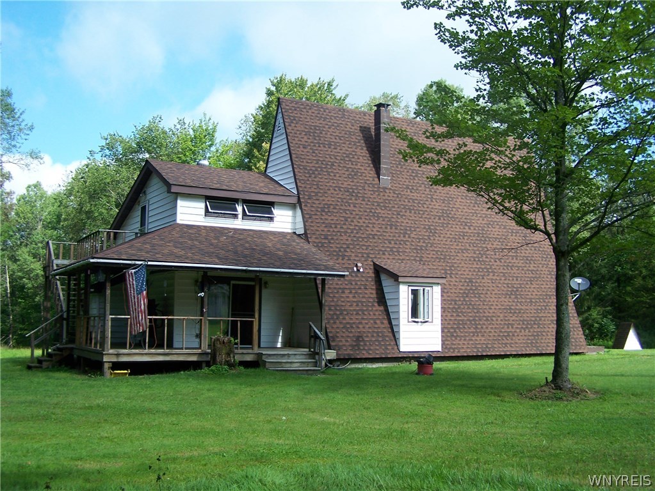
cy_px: 246
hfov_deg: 49.0
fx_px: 719
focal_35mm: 38
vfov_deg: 37.7
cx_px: 328
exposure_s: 1/500
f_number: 2.8
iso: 80
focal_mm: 6.3
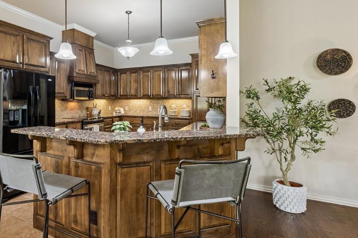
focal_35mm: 22
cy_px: 97
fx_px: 219
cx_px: 122
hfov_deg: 76.2
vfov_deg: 56.7
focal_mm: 10.5
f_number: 8
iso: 200
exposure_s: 1/20
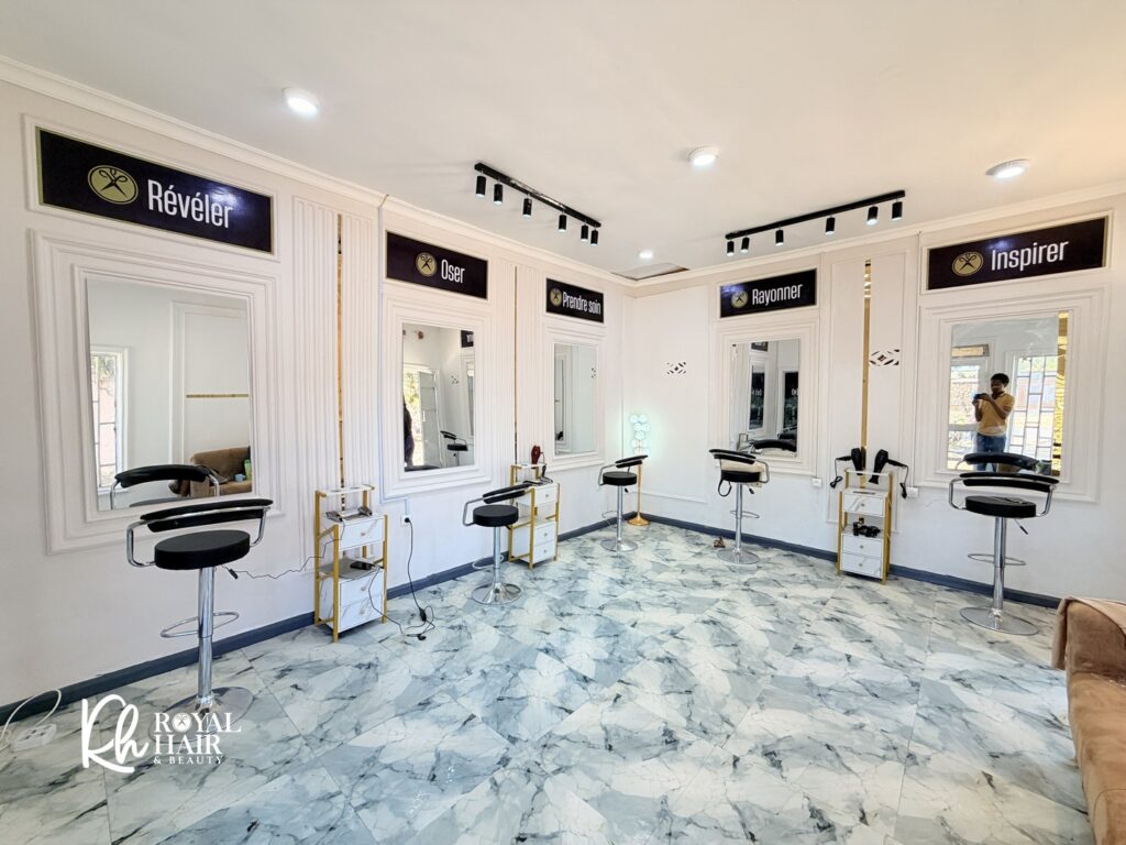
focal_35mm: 14
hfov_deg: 102.1
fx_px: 455
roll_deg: -0.4
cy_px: 422
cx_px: 563
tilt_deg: -2.6
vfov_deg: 85.7
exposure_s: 1/100
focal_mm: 2.22
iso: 80
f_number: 2.2
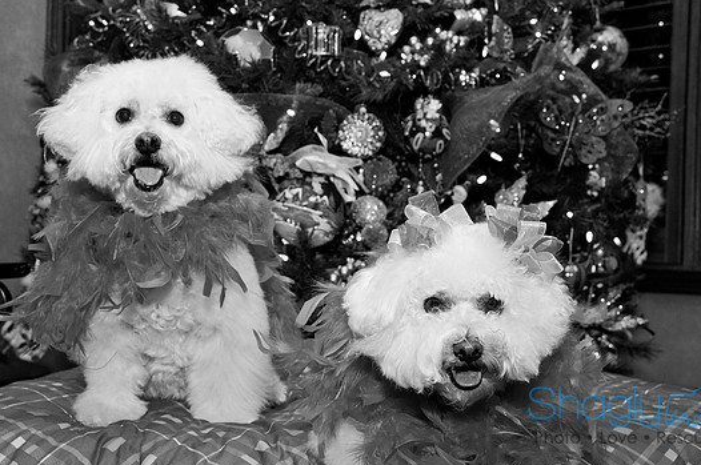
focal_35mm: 43
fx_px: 836
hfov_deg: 45.5
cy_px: 215
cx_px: 354
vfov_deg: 31.1
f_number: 5
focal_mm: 26
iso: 400
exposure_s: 1/100
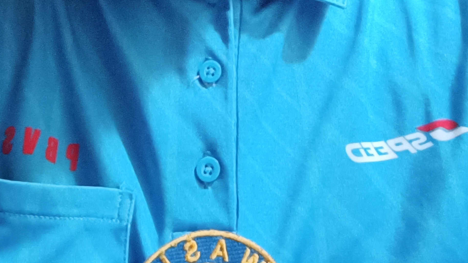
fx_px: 782
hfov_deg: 33.3
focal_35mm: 63
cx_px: 235
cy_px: -99
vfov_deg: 17.6
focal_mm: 3.24
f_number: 2.45
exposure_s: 1/14.3
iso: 1914
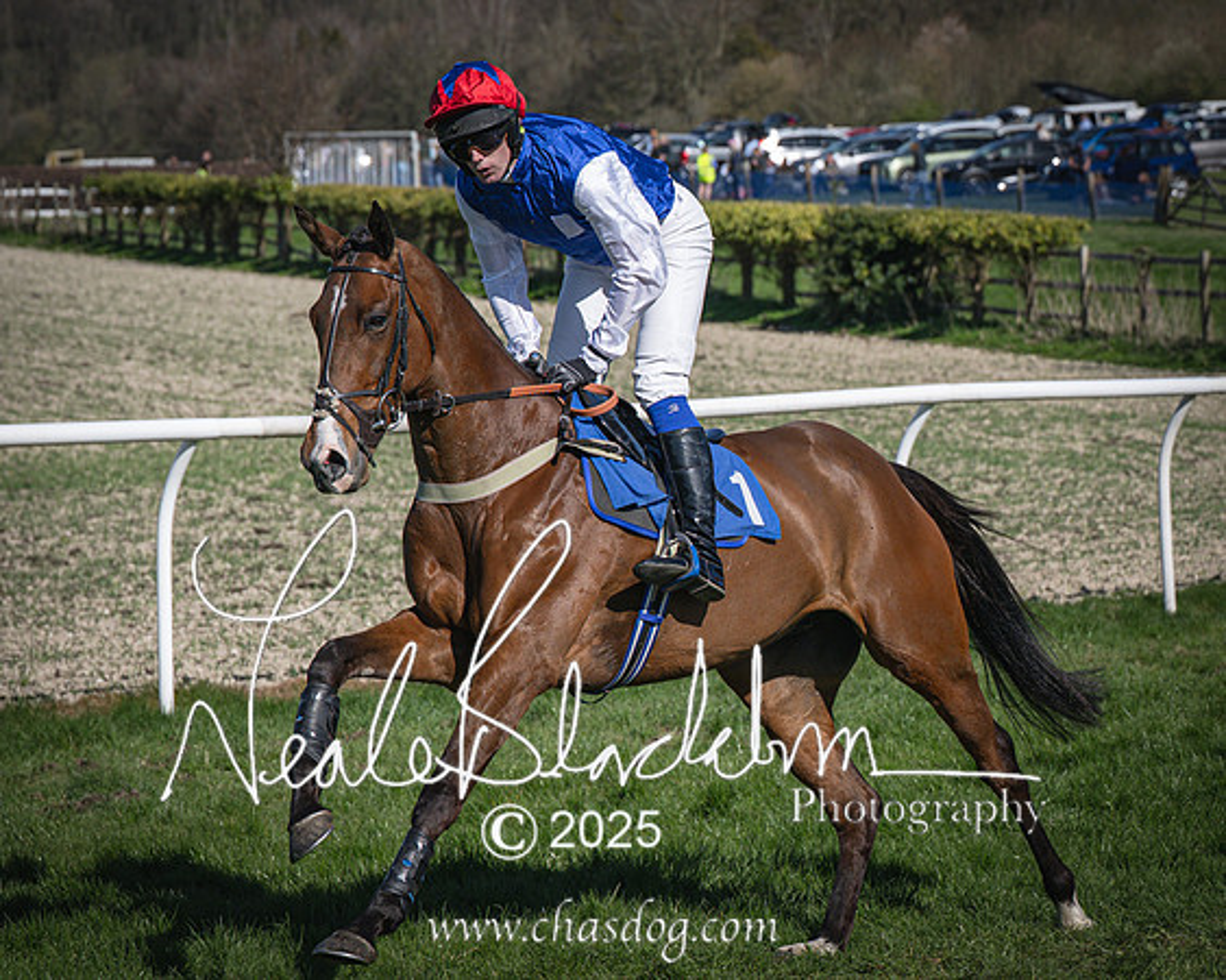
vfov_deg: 9.6
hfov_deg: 12.0
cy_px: 534
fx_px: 5853
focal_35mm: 161
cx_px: 719
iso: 200
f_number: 4
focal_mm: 70
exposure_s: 1/3200
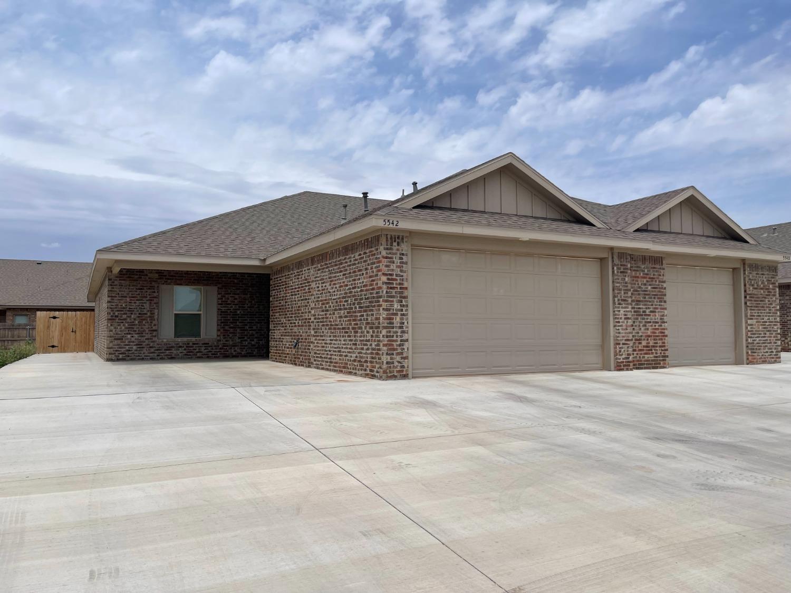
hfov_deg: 69.4
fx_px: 571
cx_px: 396
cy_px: 296
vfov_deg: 54.9
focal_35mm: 25
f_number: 1.6
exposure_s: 1/7937
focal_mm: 5.1
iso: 32
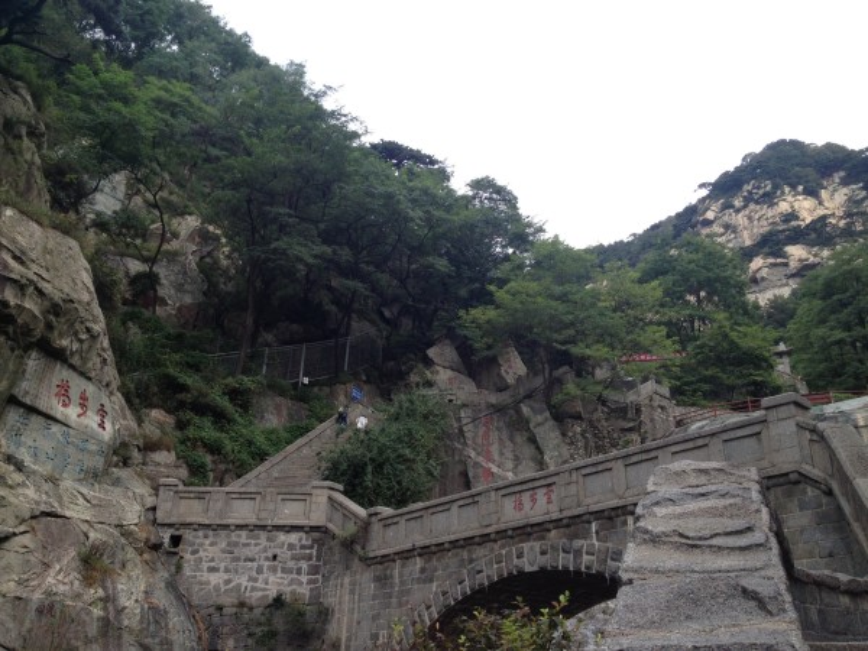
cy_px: 326
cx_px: 434
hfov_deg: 52.6
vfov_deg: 40.7
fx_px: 878
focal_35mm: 35
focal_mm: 4.28
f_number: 2.4
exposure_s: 1/188
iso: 50
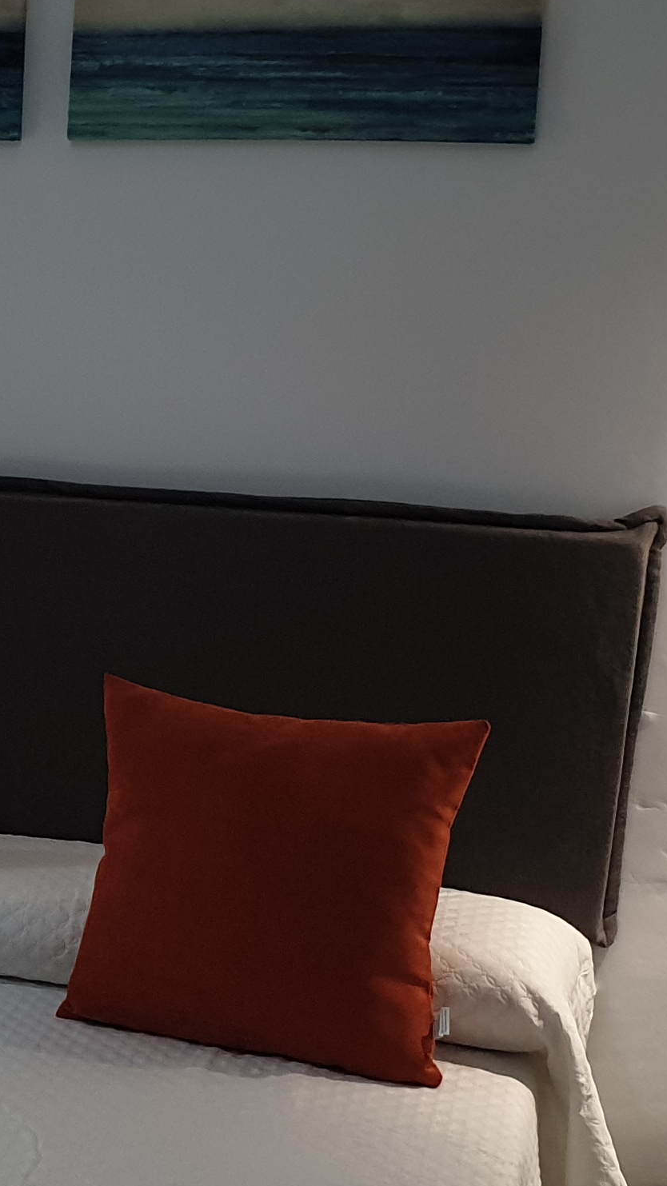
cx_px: -245
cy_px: 725
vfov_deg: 27.4
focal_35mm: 77
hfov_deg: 14.9
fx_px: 2421
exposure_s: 1/50
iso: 160
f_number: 2.4
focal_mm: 4.3
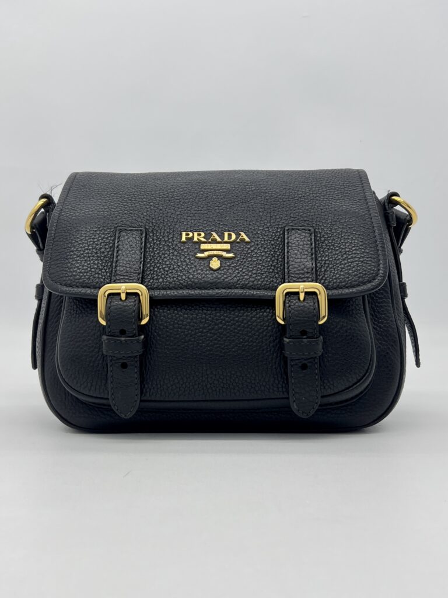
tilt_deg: -0.8
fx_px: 449
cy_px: 299
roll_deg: -0.2
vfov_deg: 67.3
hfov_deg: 53.1
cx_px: 224
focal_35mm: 26
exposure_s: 1/251
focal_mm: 5.7
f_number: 1.5
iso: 40
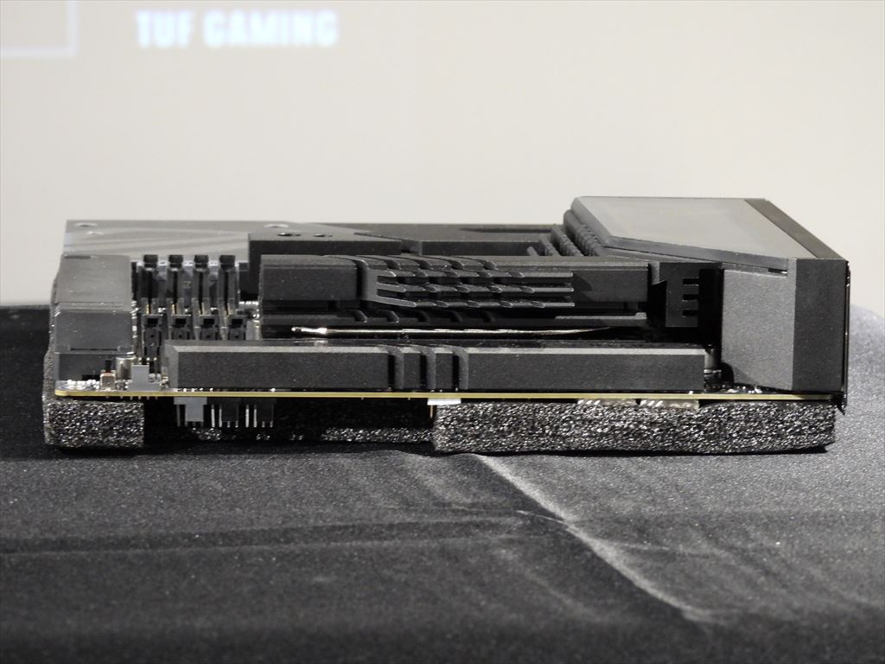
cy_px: 332
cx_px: 442
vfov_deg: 9.9
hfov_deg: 13.2
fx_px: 3835
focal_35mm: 150
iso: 800
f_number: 4.5
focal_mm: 26.8
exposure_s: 1/13
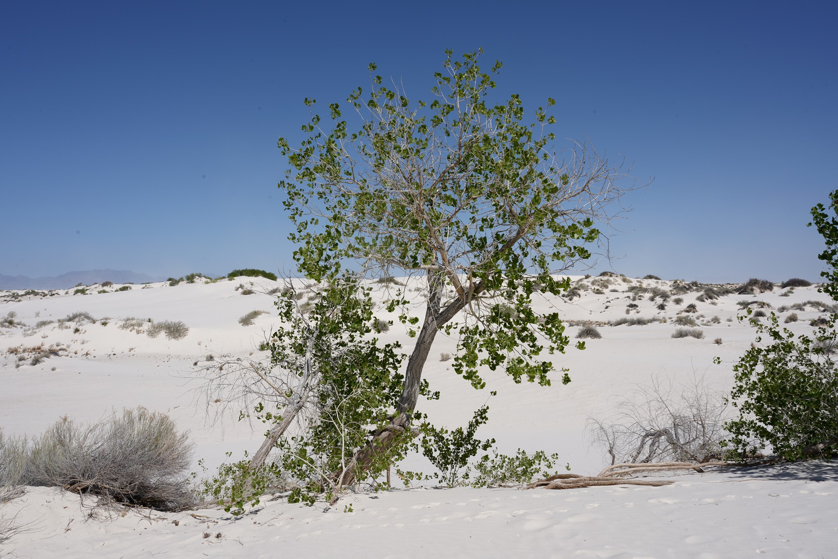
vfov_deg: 46.4
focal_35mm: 28
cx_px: 419
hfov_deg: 65.5
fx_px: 652
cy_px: 280
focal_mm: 28
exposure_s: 1/100
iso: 64
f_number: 20
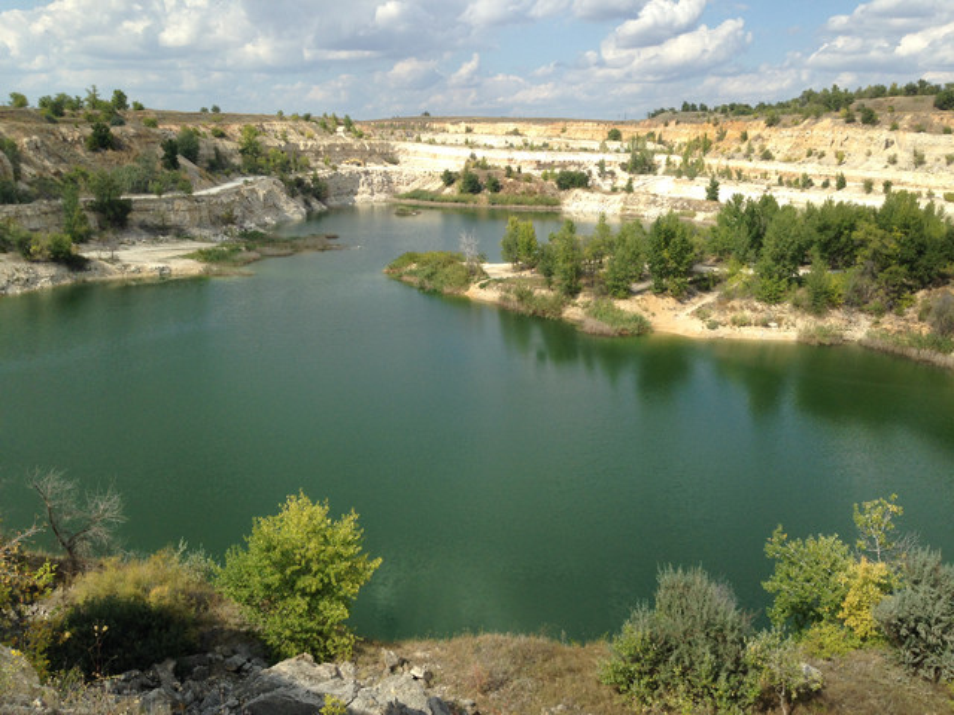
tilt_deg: -14.5
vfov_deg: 42.9
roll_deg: +0.3
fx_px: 909
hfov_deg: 55.4
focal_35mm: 33
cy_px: 358
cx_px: 477
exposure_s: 1/1748
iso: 50
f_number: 2.4
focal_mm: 4.12
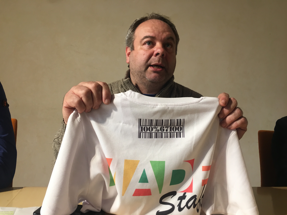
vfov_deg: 48.2
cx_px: 144
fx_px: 240
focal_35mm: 29
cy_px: 108
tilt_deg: +3.9
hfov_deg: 61.7
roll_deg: -2.8
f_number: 2.2
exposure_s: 1/17
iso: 50
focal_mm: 4.15
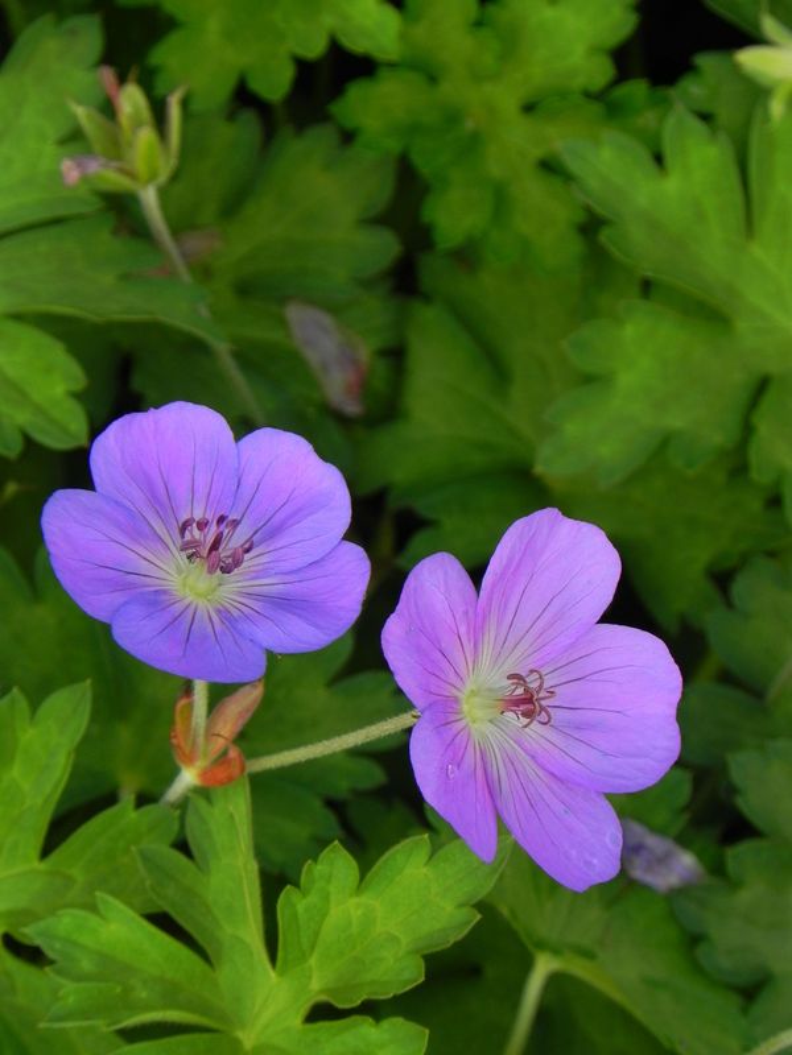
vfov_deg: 8.0
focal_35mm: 247
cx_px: 396
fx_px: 7535
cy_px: 528
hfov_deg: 6.0
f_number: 5
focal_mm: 44
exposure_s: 1/320
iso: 160
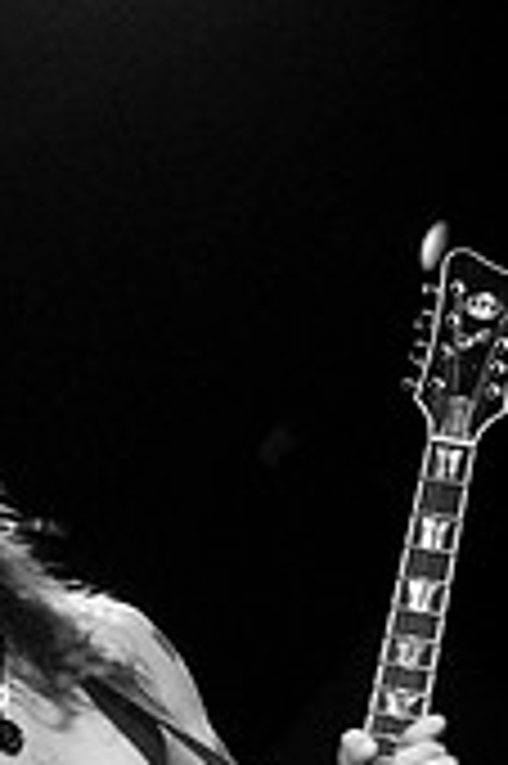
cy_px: 536
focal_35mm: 191
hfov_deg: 7.2
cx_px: 196
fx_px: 4051
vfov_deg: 10.8
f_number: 2.8
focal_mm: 48
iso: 800
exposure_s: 1/60
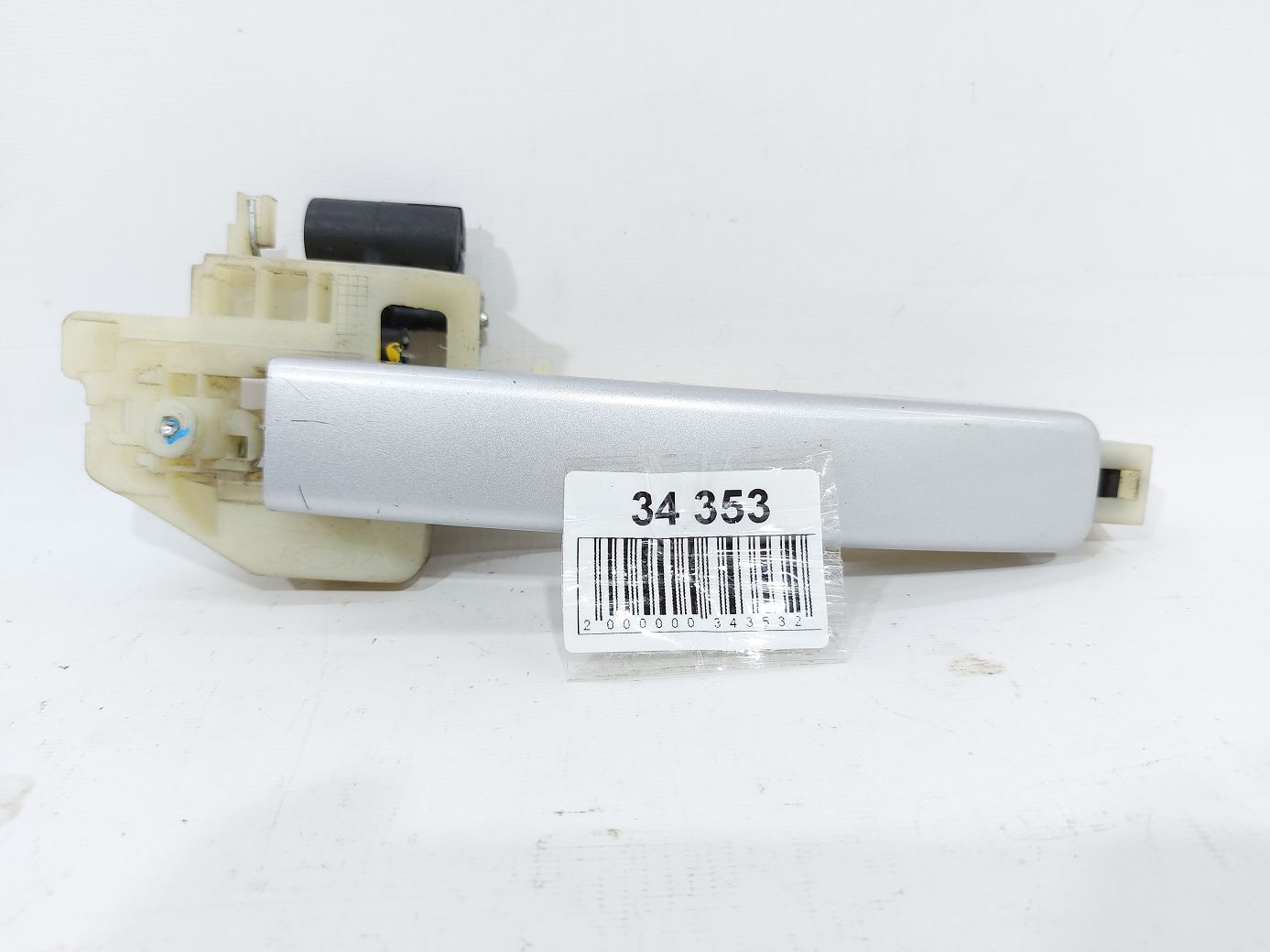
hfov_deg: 71.6
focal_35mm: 24
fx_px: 880
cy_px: 476
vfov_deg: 56.8
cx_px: 635
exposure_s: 1/50
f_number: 1.8
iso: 64
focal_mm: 5.23
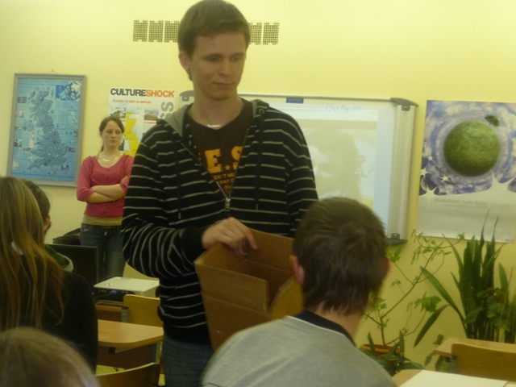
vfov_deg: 21.9
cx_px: 258
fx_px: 999
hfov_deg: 29.0
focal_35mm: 67
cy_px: 194
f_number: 4.5
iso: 200
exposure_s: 1/30
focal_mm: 11.3
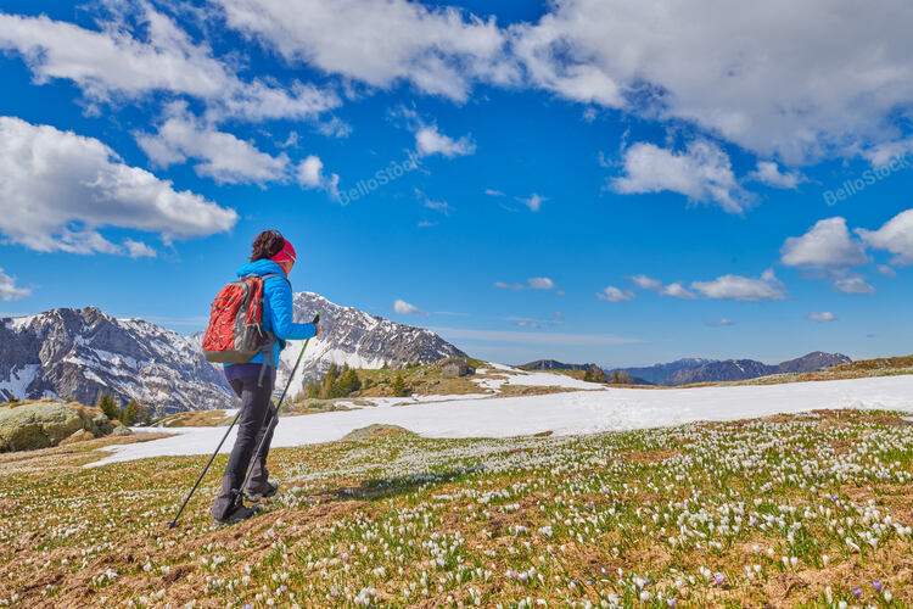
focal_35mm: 24
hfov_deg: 73.7
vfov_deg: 53.1
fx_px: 609
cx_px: 456
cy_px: 304
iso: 64
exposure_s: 1/320
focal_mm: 24
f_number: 11
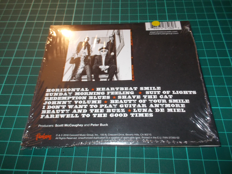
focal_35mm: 29
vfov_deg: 48.2
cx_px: 116
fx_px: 194
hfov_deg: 61.7
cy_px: 87
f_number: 3.3
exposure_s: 1/30
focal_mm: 4.1
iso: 200
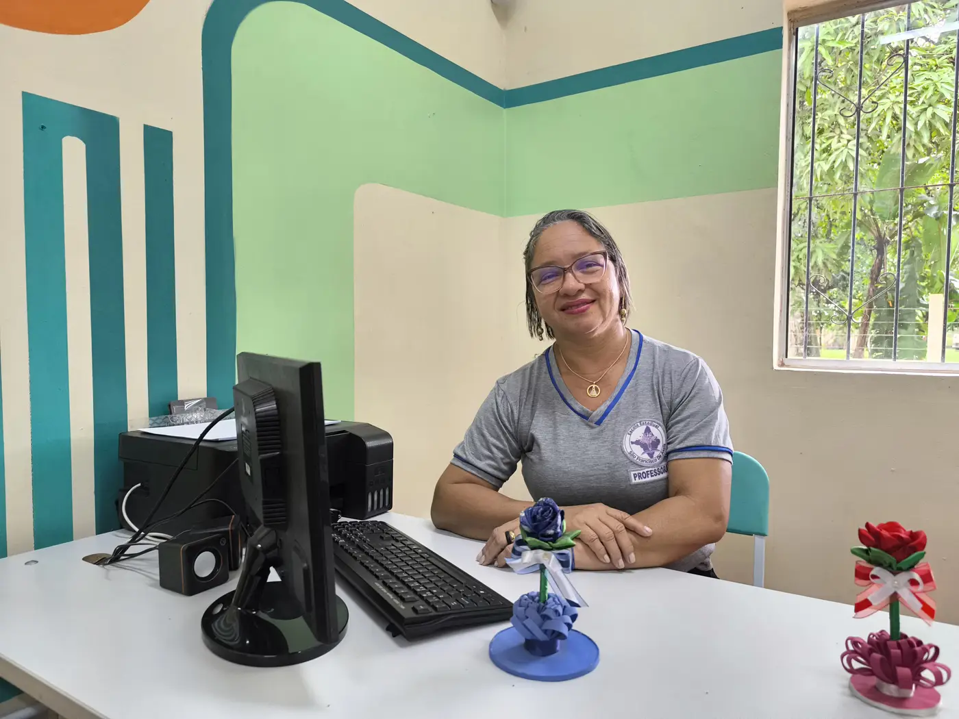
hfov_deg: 73.9
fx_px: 637
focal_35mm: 23
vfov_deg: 58.9
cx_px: 480
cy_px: 360
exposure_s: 1/120
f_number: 1.65
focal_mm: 6.14
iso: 640
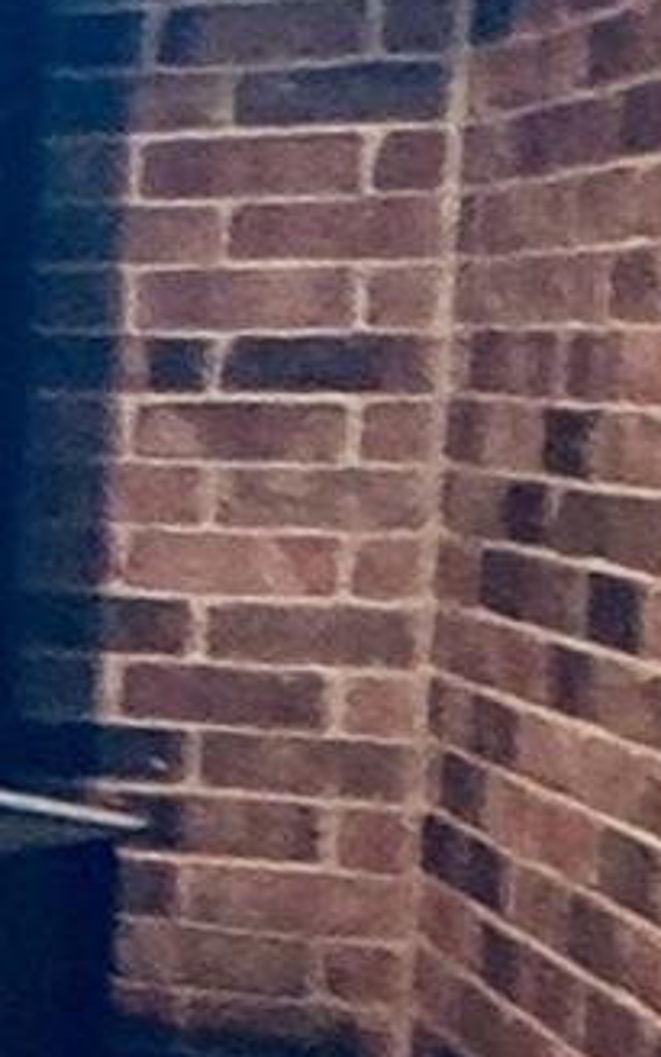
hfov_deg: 6.8
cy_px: 651
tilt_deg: -3.9
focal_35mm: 139
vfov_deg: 15.0
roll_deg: +0.3
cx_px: -2141
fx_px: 4006
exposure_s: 1/30
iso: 1600
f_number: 2.2
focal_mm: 2.22
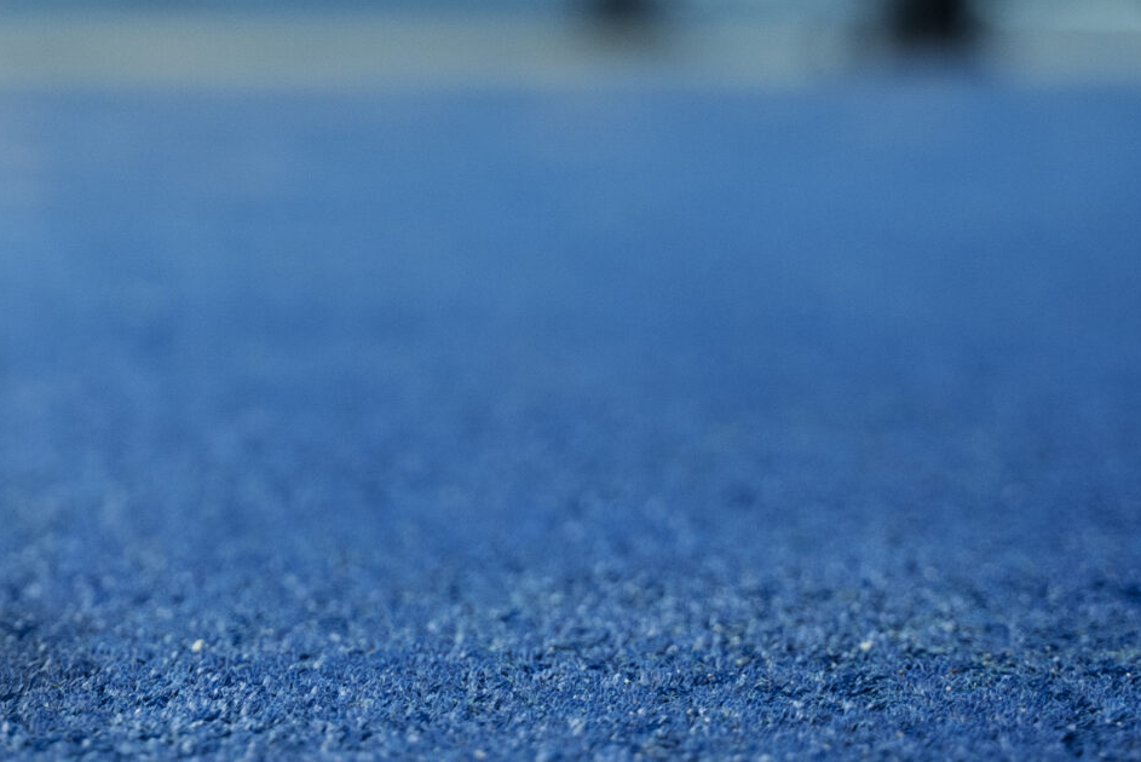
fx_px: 4218
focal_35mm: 133
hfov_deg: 15.3
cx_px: 236
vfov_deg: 10.3
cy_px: 54
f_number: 2.8
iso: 800
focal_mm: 49
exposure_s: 1/400
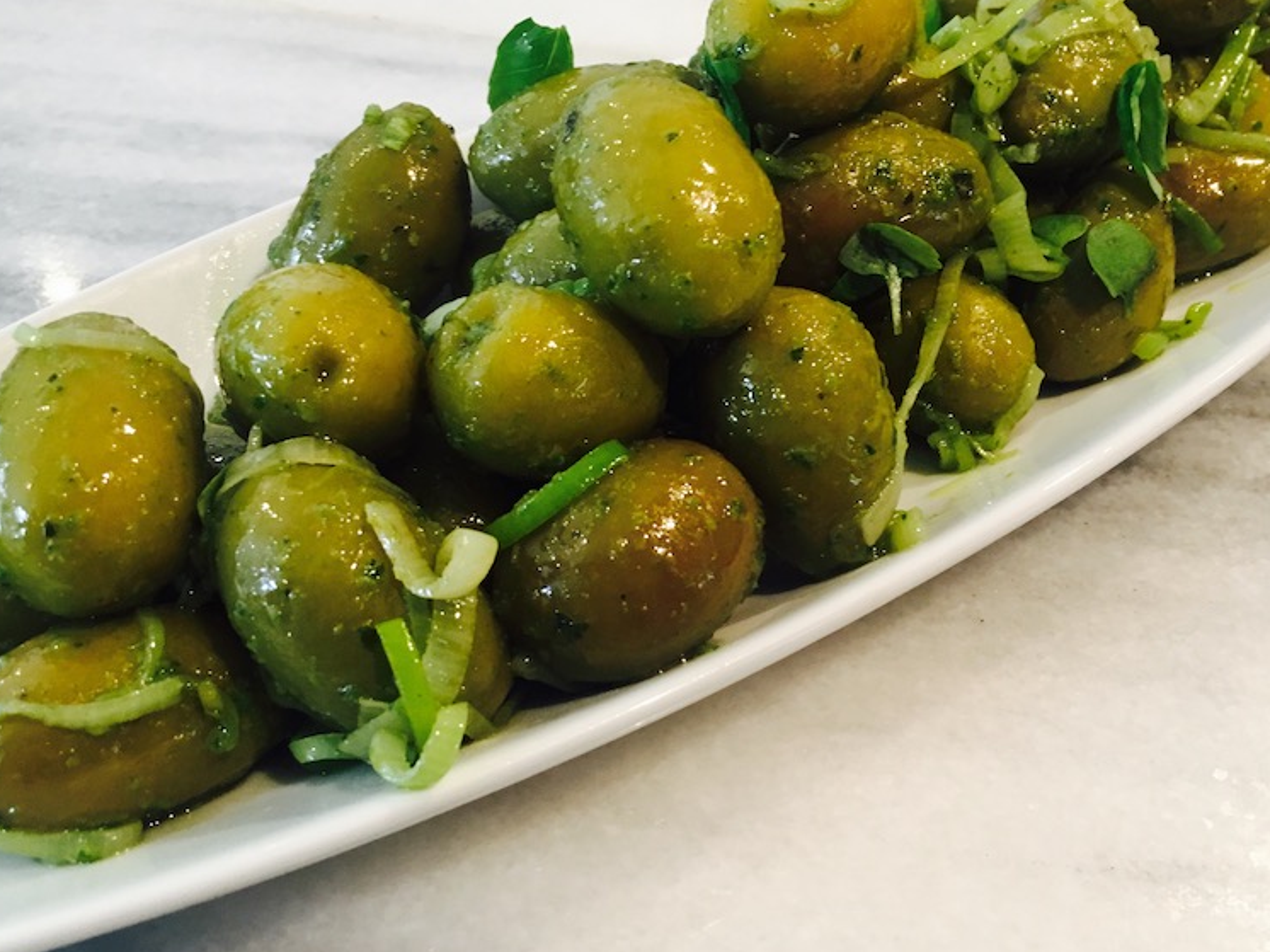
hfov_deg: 52.6
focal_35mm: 35
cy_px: 425
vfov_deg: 40.6
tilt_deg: -46.2
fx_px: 1284
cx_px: 633
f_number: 2.2
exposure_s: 1/30
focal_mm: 4.15
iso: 100
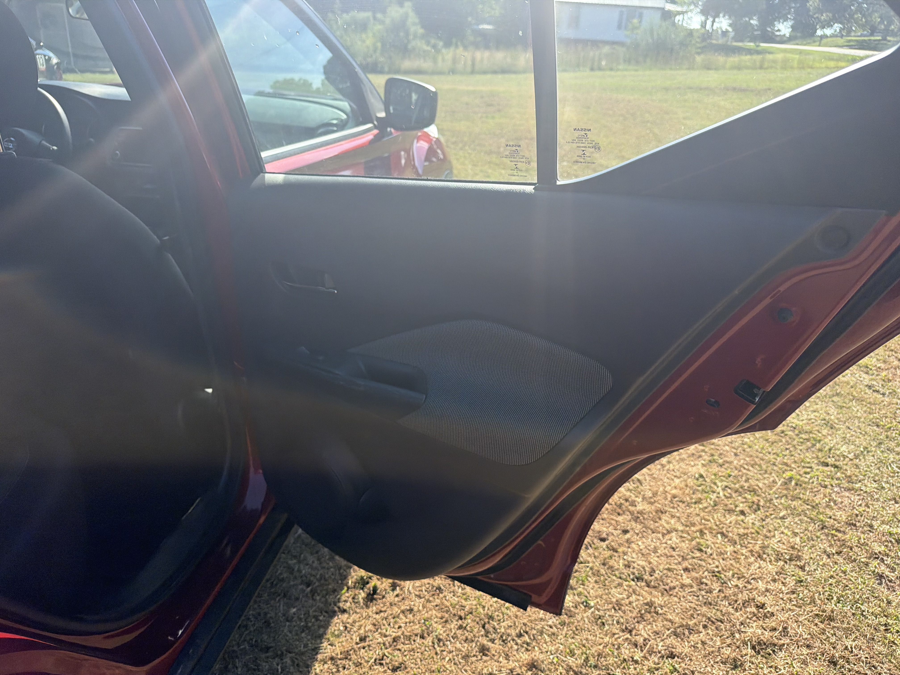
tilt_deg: -22.7
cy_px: 338
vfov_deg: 56.8
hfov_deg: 71.6
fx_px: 624
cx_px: 450
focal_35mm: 24
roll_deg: -4.8
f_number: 1.78
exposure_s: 1/4405
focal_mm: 6.76
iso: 320
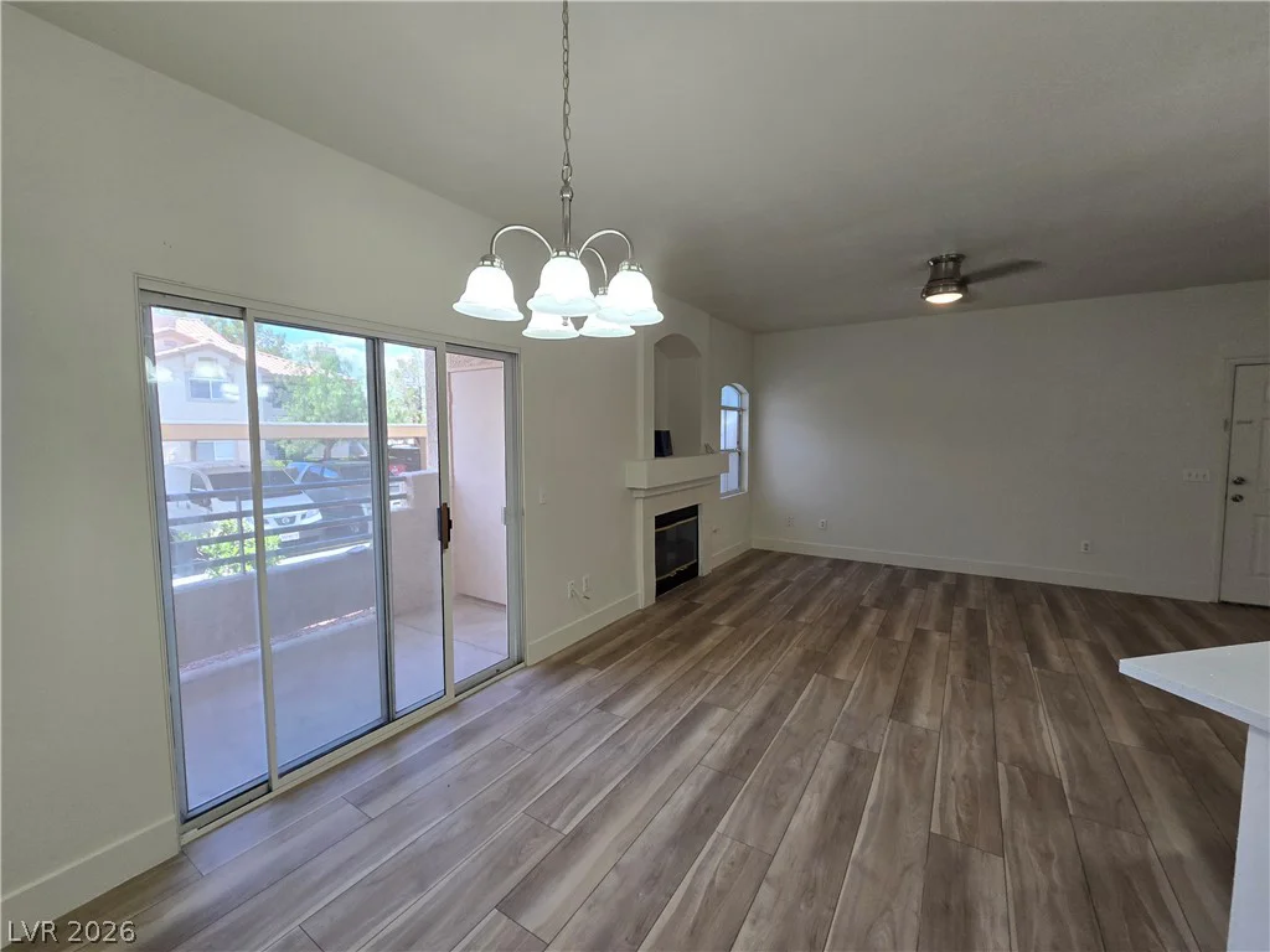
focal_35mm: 13
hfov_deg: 106.2
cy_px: 476
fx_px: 477
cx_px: 635
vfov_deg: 89.9
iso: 64
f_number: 2.2
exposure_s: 1/60
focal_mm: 2.2
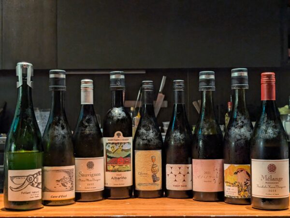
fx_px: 411
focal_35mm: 49
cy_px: 109
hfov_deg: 38.9
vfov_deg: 29.8
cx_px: 145
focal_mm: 6.9
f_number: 1.68
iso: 120
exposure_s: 1/20
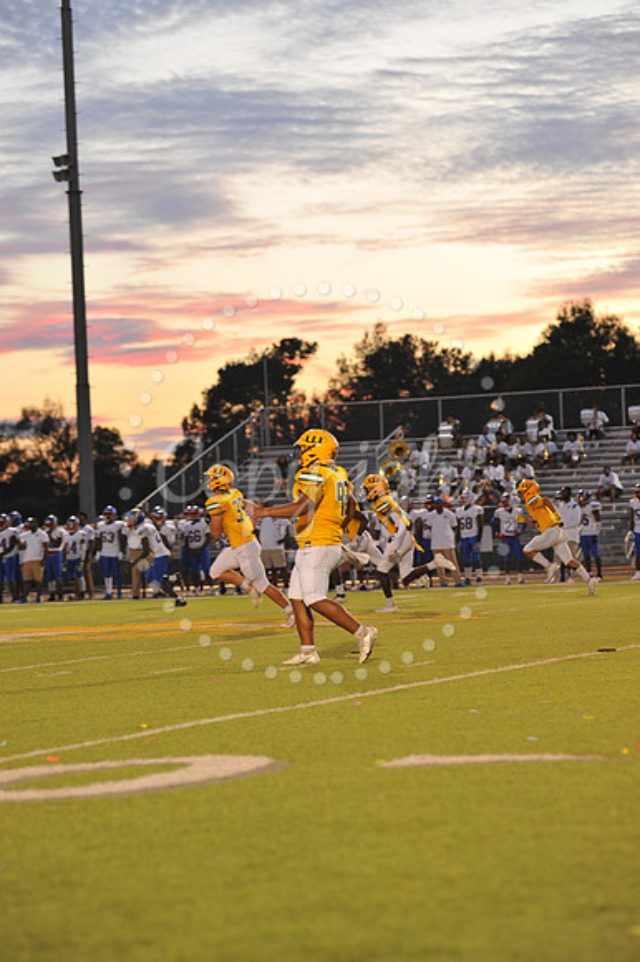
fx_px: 2990
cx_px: 320
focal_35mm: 112
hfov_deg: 12.2
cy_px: 481
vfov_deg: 18.3
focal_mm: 112
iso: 1600
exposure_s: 1/250
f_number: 3.5
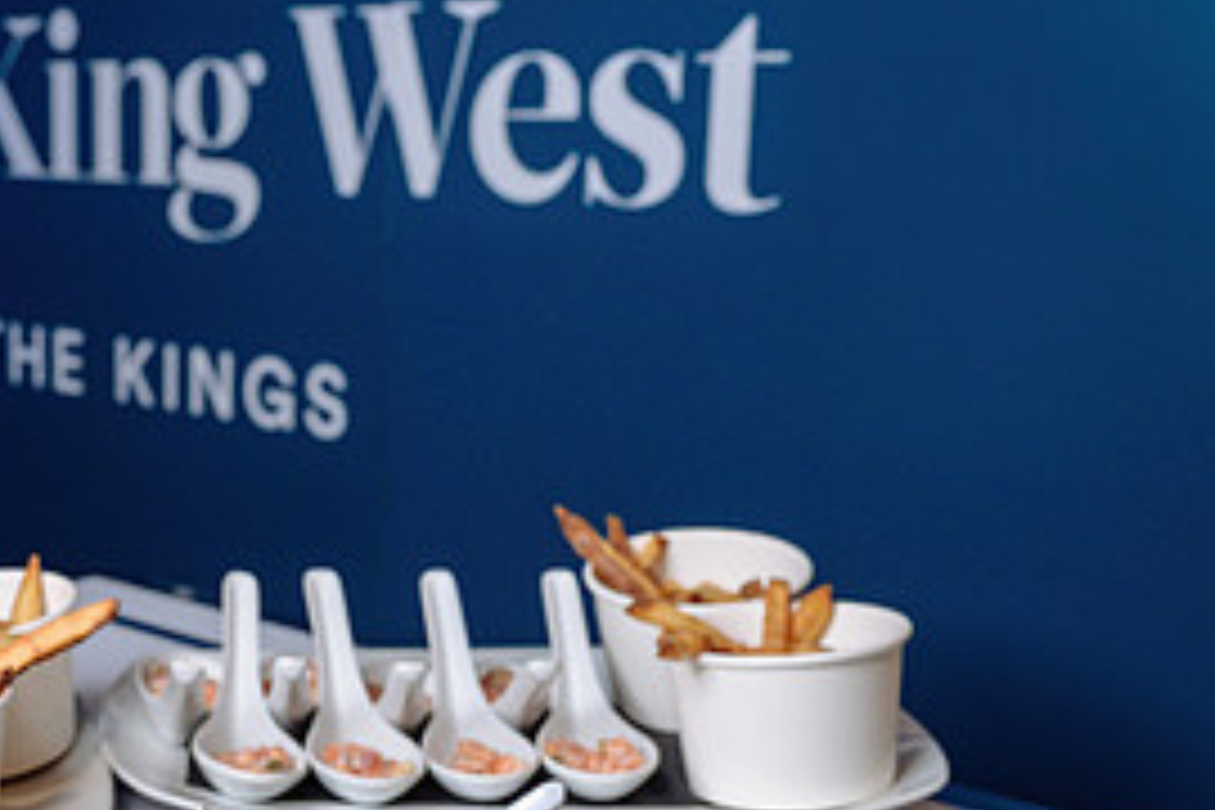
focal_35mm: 59
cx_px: 189
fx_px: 1991
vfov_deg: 22.9
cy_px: 515
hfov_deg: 32.7
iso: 500
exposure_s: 1/50
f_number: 5
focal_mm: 27.5
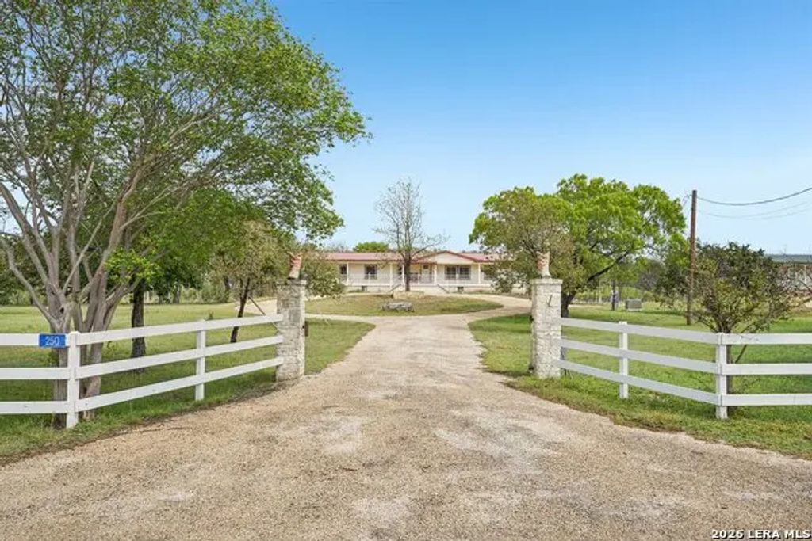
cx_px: 406
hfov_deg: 73.7
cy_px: 270
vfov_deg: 53.1
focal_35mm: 24
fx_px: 541
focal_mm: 24
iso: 100
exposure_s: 1/320
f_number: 8
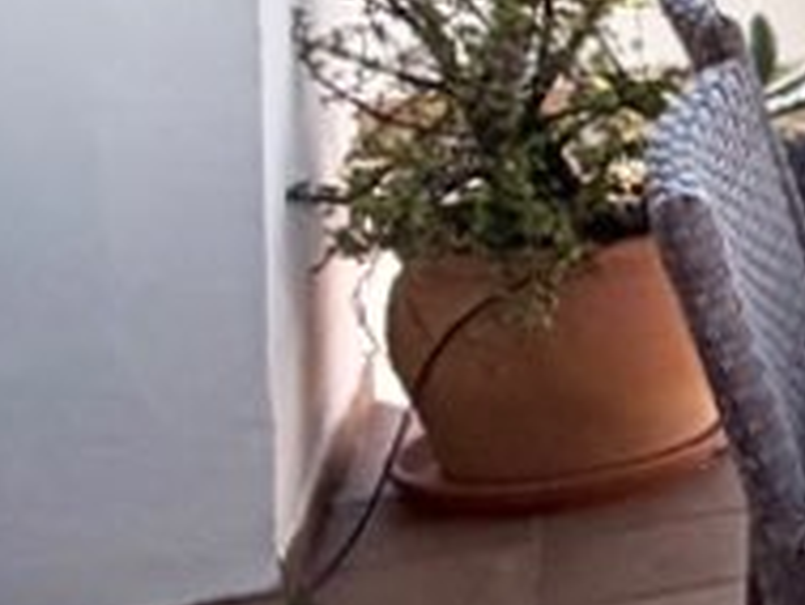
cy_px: -441
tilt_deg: -0.8
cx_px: 2321
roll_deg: +0.3
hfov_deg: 11.5
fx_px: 2583
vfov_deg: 12.4
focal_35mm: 111
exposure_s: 1/1105
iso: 20
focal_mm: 2.22
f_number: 2.2
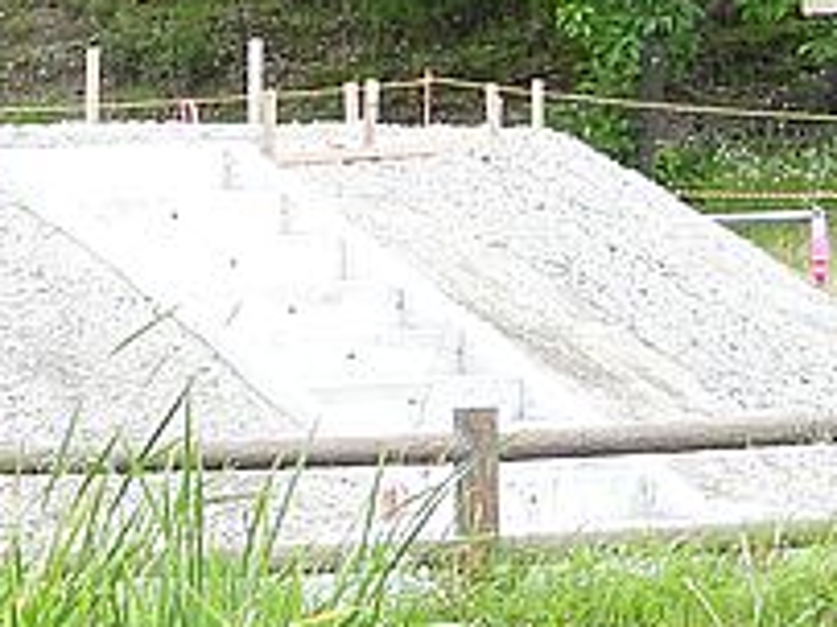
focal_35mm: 591
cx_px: -746
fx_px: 14282
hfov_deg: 3.3
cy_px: -132
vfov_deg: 2.5
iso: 100
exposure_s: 1/100
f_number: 4.5
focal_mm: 26.8
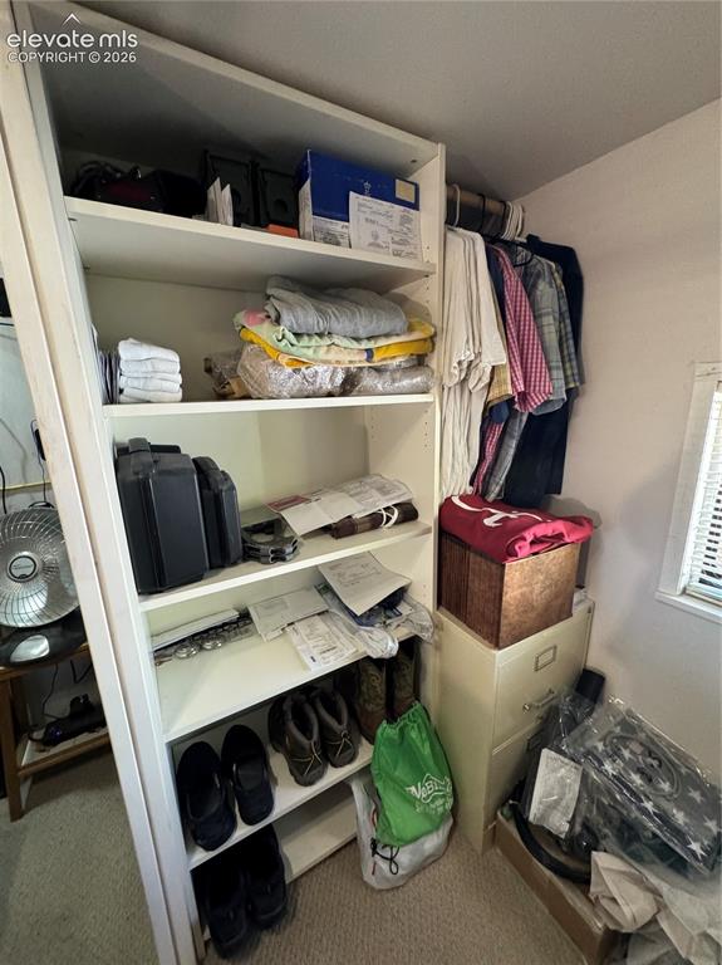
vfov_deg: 102.1
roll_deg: +2.4
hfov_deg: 85.6
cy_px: 482
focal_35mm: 14
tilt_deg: -14.6
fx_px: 390
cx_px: 361
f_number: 2.2
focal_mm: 2.22
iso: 640
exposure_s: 1/60
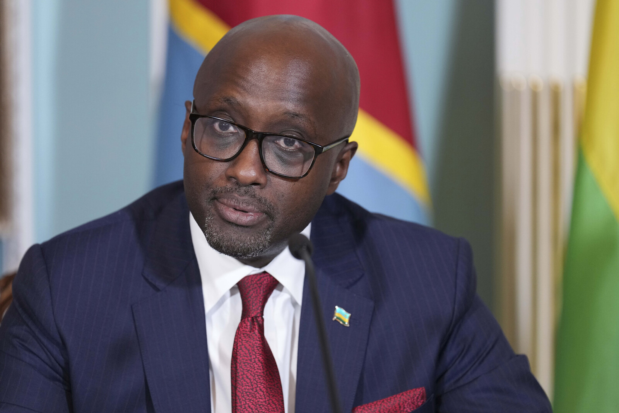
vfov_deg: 6.9
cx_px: 310
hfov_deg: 10.3
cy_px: 206
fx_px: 3439
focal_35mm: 200
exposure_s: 1/320
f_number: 3.2
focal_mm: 200
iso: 2500
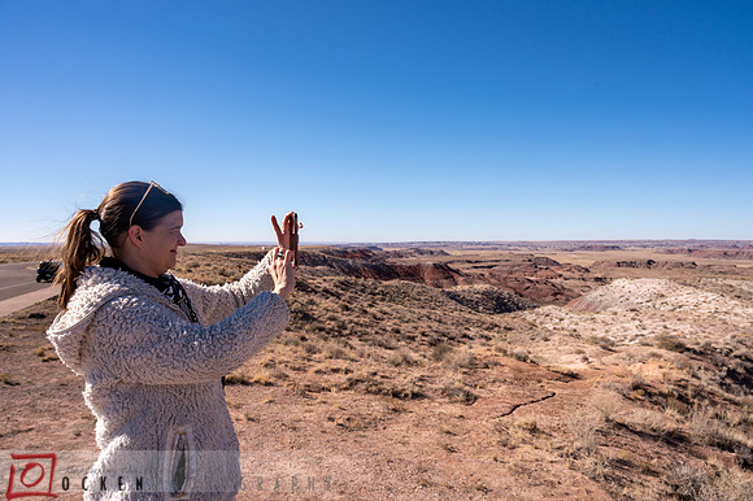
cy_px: 250
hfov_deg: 73.8
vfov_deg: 53.1
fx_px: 502
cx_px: 376
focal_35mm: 24
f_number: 8
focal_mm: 24
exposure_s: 1/800
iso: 200
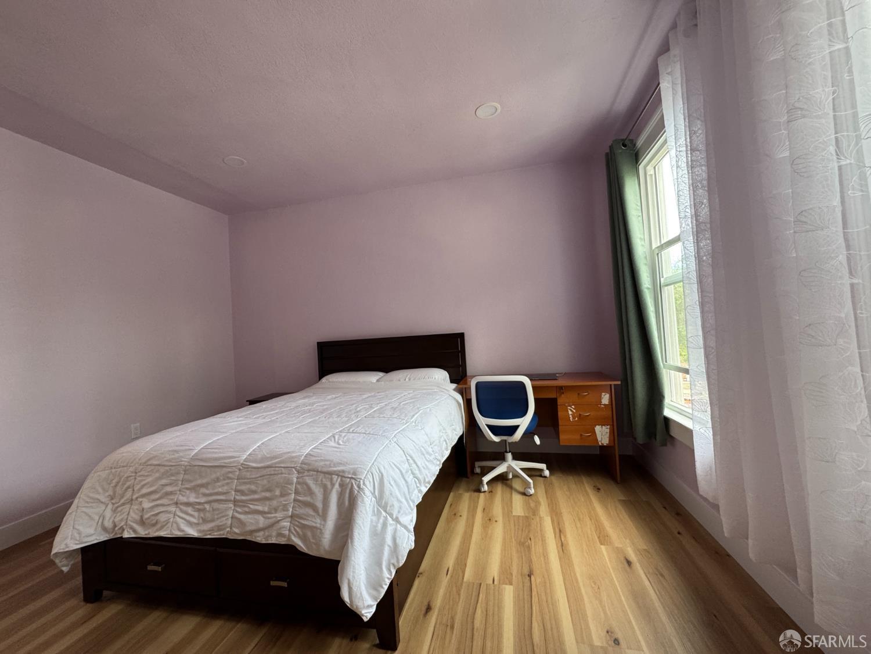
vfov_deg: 85.7
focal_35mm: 14
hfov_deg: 102.1
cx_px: 436
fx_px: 352
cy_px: 327
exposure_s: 1/99
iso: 200
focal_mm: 2.22
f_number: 2.2
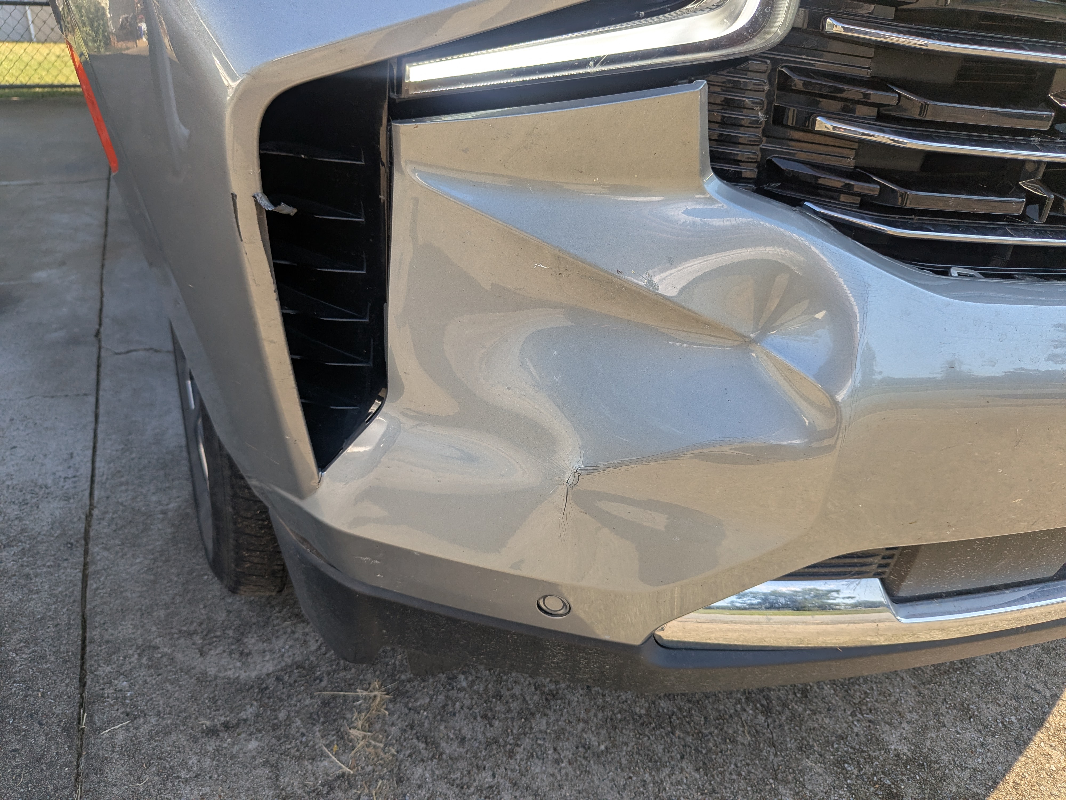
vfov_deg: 56.8
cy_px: 400
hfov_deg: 71.6
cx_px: 533
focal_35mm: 24
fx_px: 739
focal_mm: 4.53
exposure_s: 1/726
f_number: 1.7
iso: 43
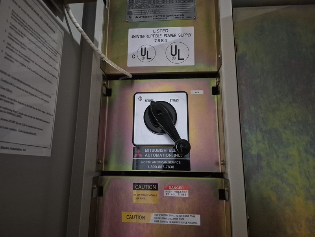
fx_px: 209
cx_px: 158
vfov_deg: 58.9
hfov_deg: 73.9
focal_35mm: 23
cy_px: 118
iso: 1600
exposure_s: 1/30
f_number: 1.8
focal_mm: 5.4
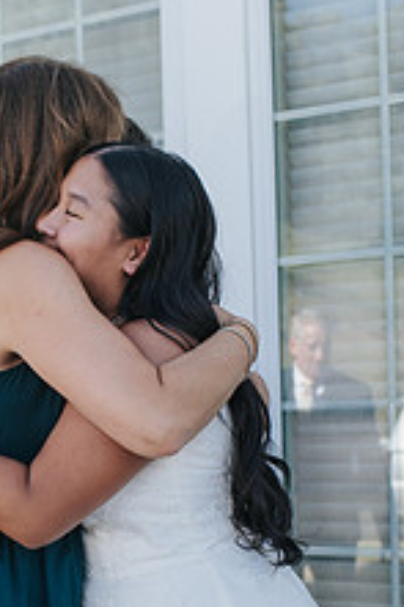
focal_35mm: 107
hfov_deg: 12.6
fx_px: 1804
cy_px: 494
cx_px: -28
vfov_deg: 18.9
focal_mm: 35
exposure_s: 1/400
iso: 140
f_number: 3.5
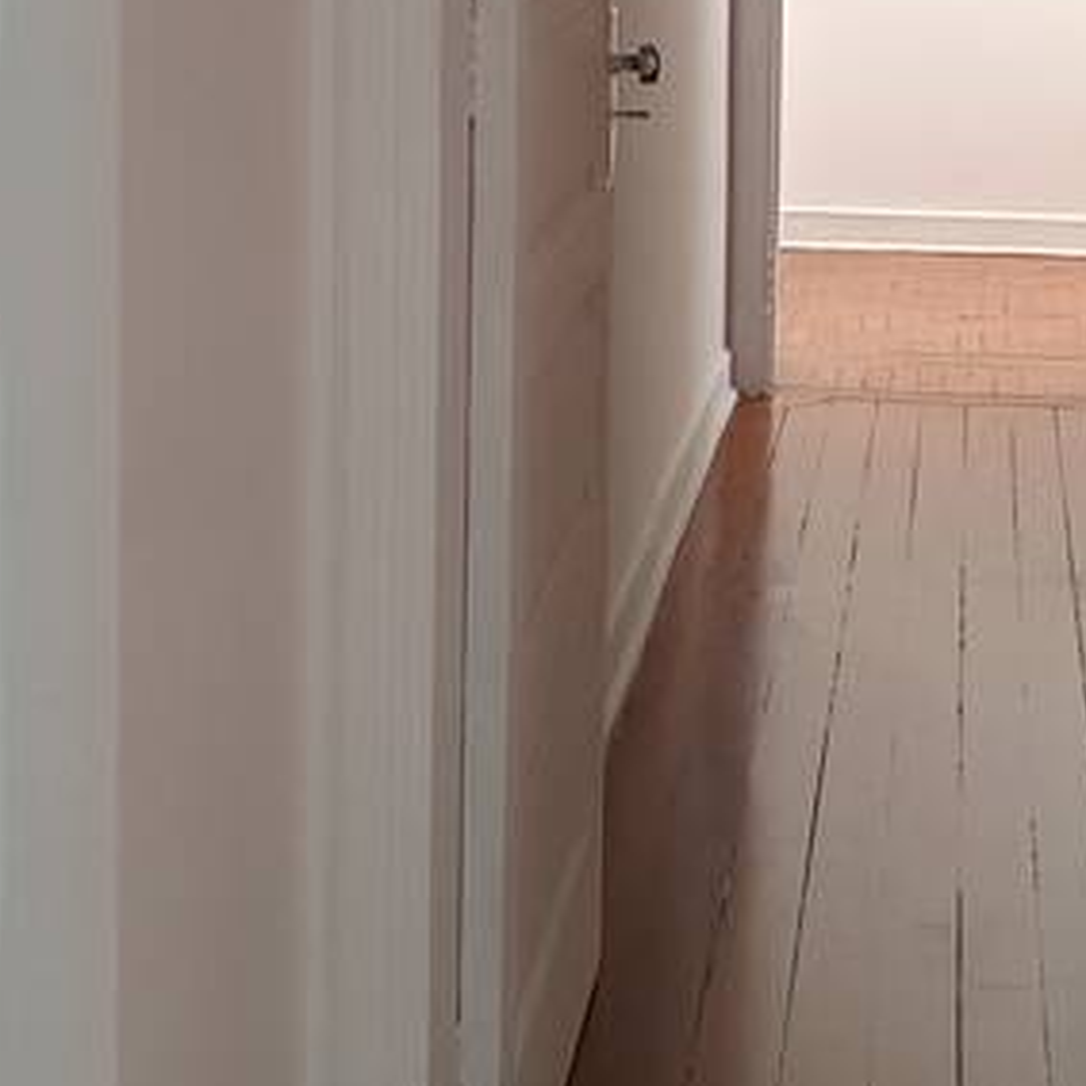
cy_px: 54
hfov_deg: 21.0
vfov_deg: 20.8
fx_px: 2875
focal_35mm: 81
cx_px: 940
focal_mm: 5.89
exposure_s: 1/120
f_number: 1.4
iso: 1004
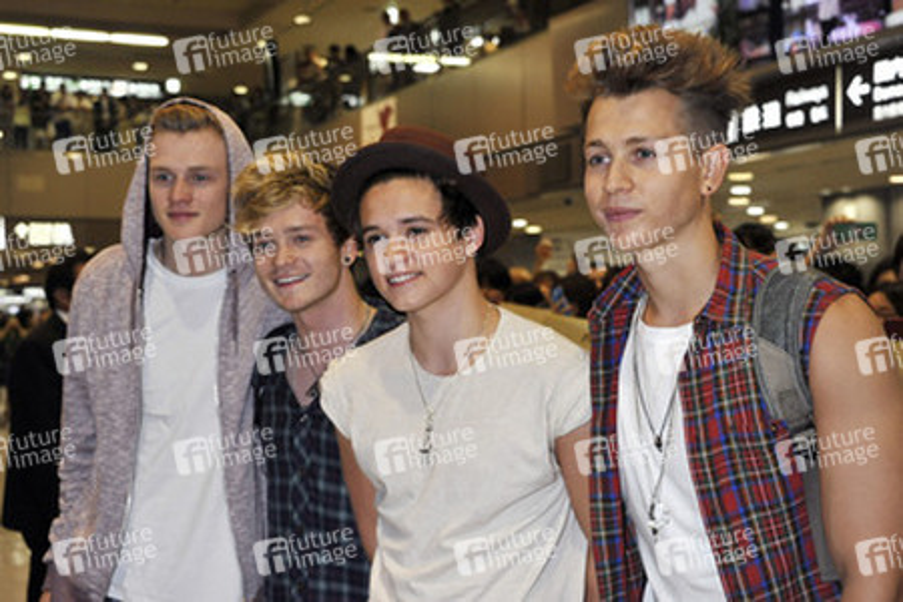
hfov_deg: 34.5
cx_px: 452
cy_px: 301
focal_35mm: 58
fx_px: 1455
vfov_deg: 23.4
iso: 2000
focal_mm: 58
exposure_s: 1/200
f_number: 5.6
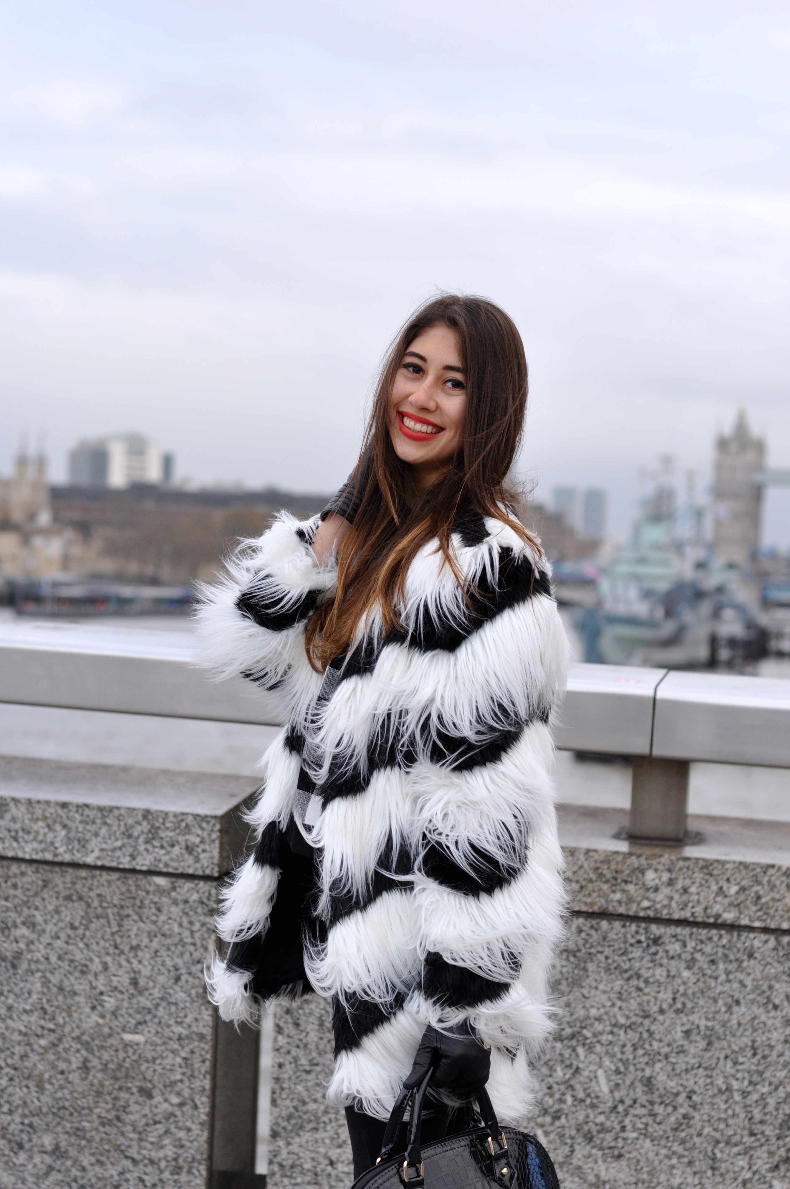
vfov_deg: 27.0
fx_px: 2475
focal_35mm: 75
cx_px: 395
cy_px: 594
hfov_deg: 18.1
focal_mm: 50
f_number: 4
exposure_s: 1/1000
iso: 500
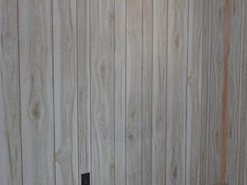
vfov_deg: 26.5
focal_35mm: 55
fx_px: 392
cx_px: 219
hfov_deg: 33.3
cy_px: 78
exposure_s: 1/40
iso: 200
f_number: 3.9
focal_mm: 5
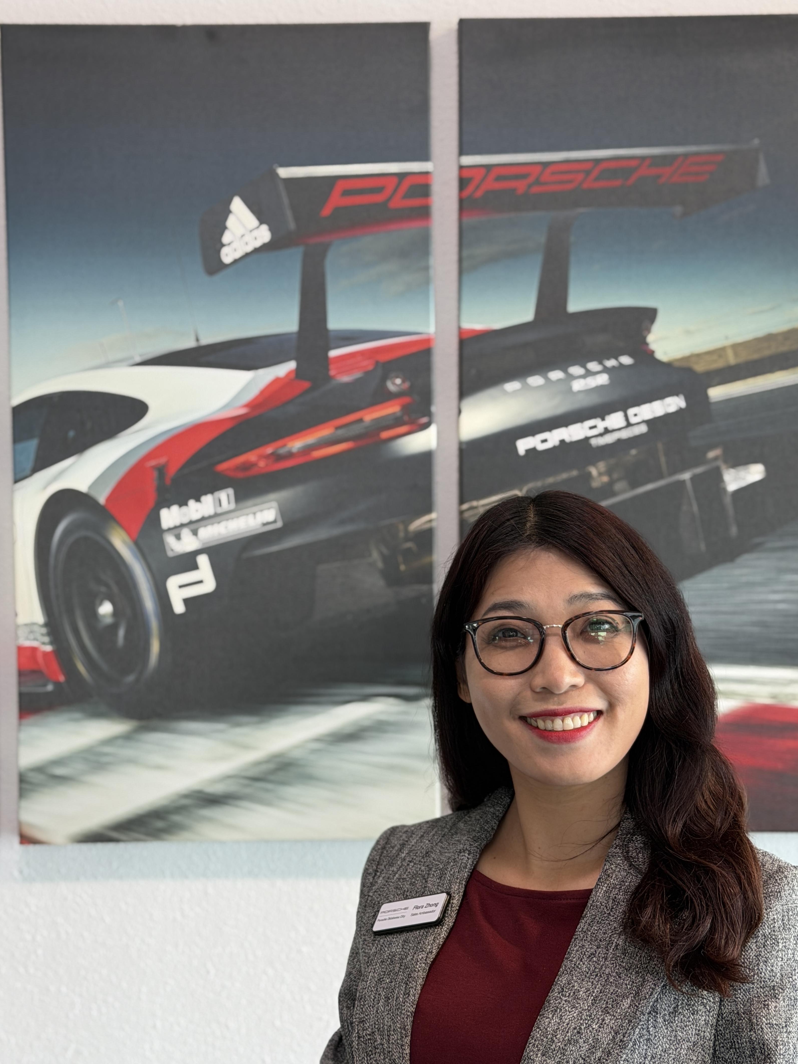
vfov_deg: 33.2
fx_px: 1783
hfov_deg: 25.2
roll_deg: +1.5
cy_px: 538
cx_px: 381
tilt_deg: -2.2
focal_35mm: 58
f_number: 1.78
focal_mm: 6.76
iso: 100
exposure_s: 1/60
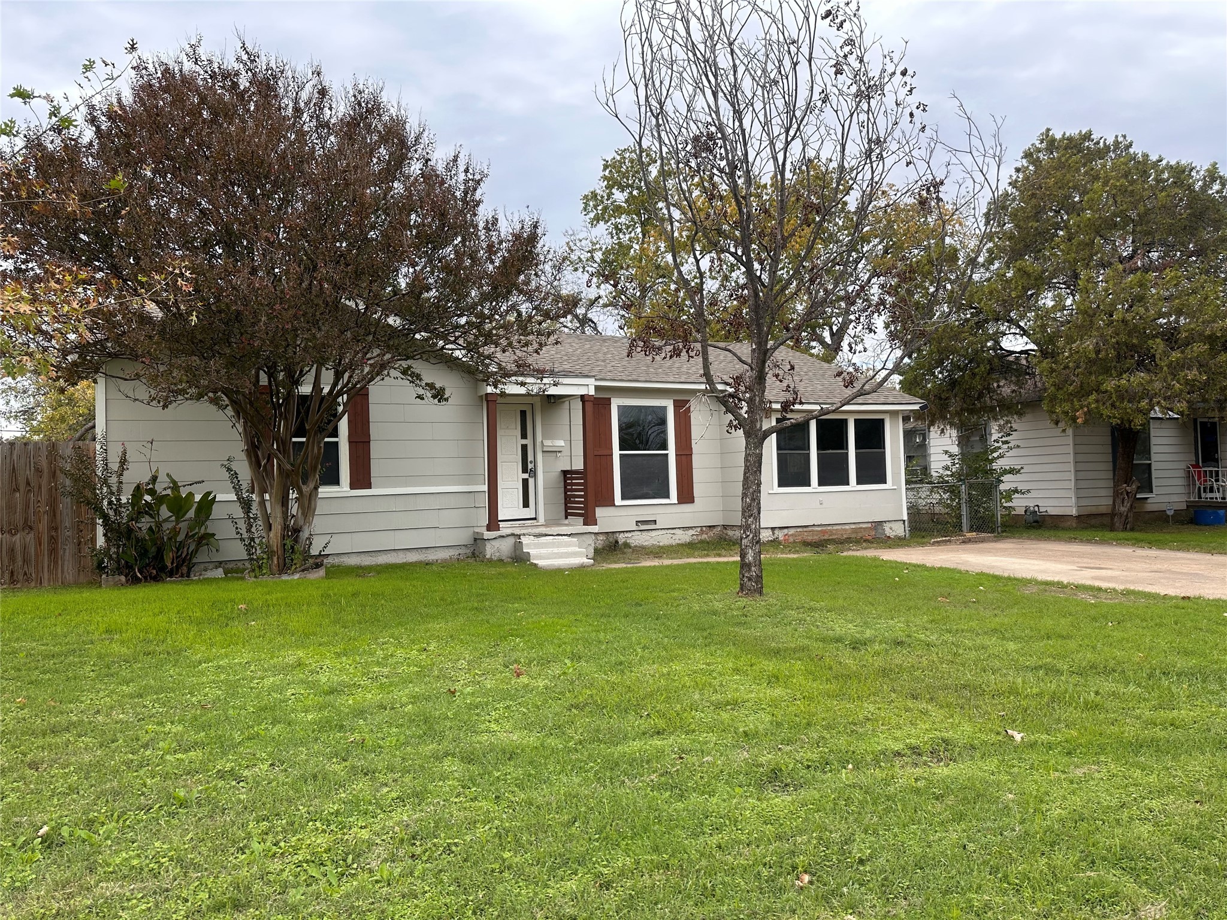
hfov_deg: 71.6
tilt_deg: +0.8
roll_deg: +1.8
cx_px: 614
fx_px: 851
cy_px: 460
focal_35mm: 24
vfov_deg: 56.8
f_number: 1.78
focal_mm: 6.86
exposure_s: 1/1272
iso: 80
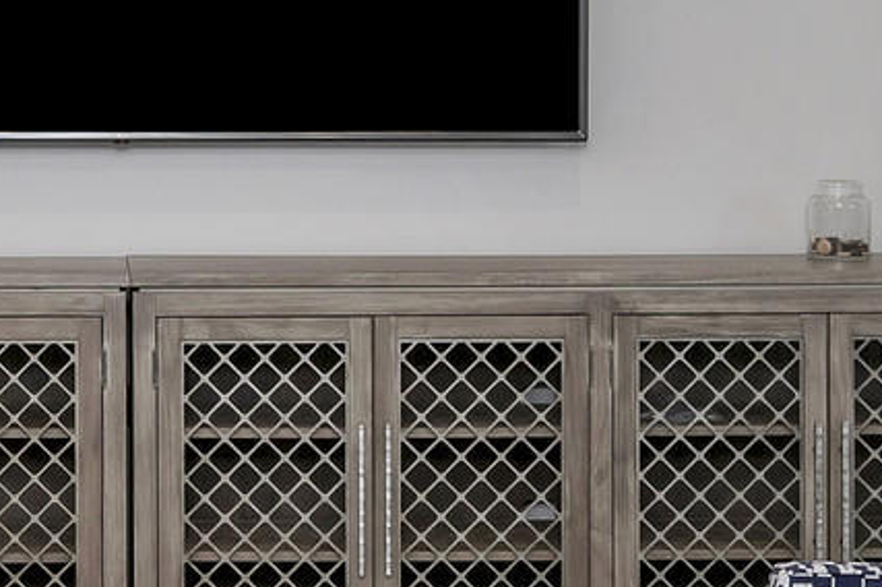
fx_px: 2644
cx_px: 118
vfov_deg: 12.5
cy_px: 31
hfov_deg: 18.7
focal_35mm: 108
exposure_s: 1/1.67
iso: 100
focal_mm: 16
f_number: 8
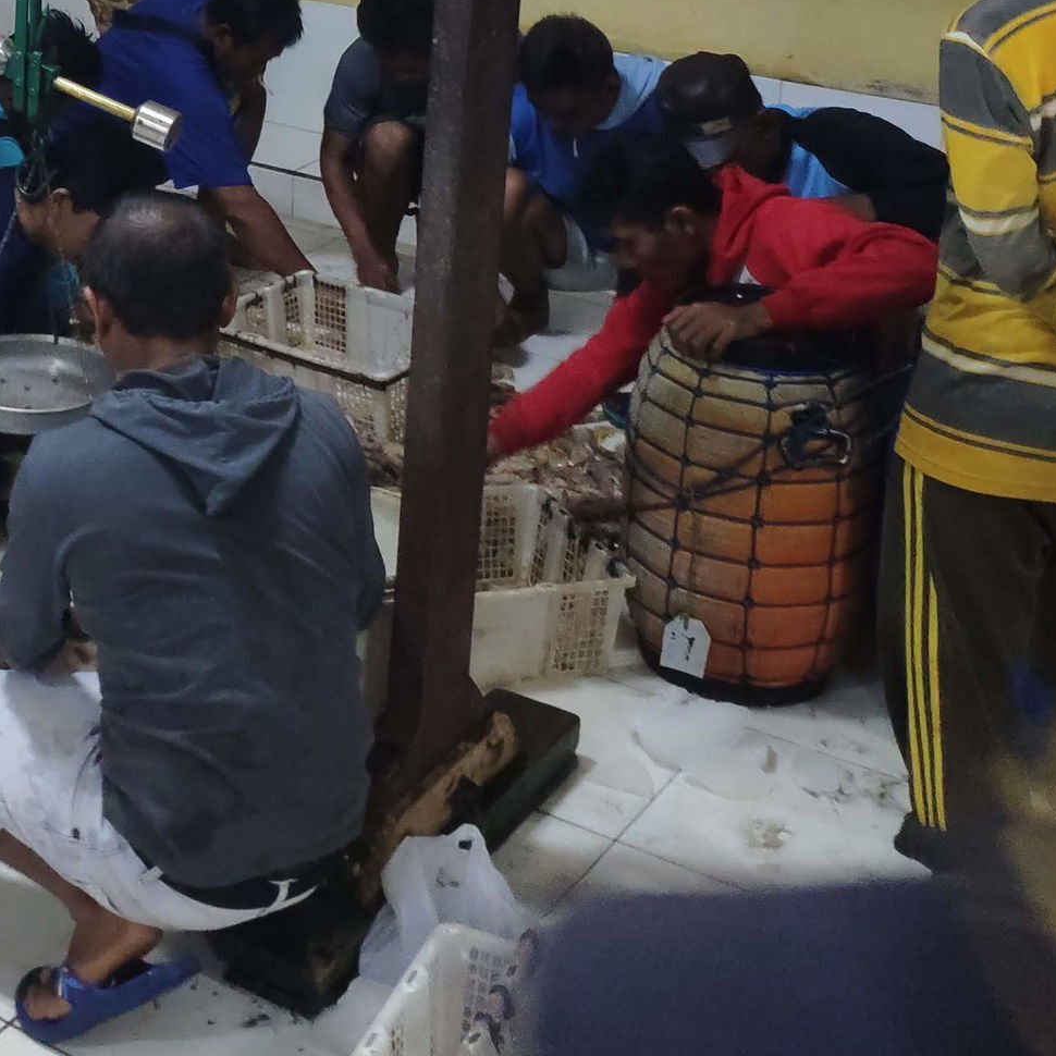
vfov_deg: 31.8
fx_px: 1691
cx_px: 121
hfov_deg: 33.0
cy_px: -24
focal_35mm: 49
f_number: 1.8
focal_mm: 4.22
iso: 984
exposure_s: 1/25
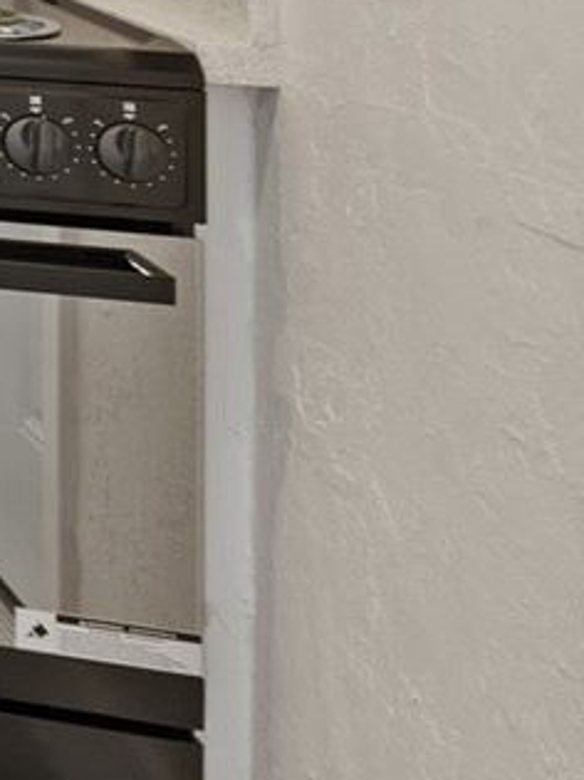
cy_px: -301
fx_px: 1868
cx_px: -1471
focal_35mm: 83
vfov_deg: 20.9
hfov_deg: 9.5
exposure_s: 1/1.25
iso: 200
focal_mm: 16
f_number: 8
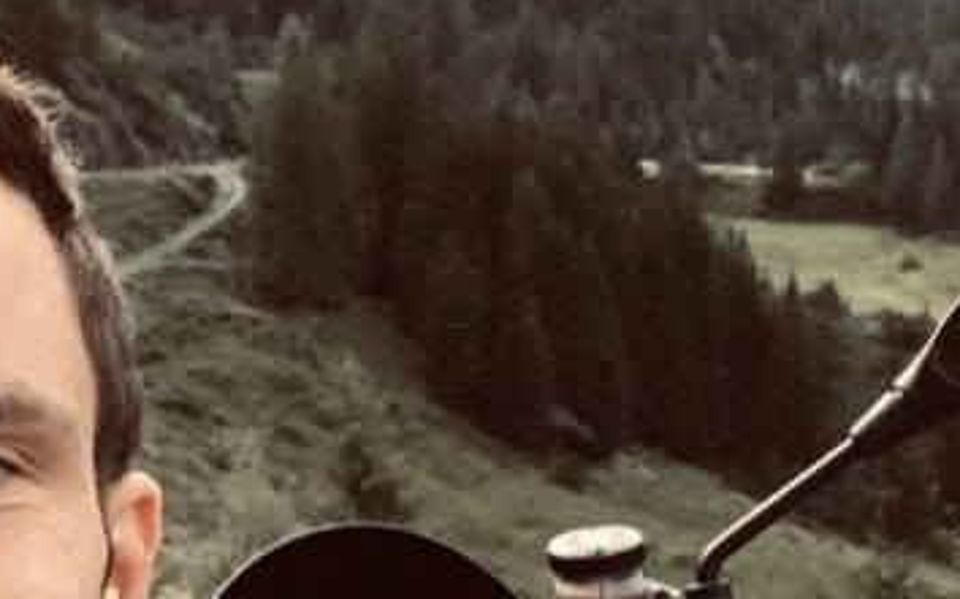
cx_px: 372
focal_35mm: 96
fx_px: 2511
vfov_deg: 13.5
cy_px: 533
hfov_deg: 21.6
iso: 64
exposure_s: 1/33
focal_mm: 2.87
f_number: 2.2
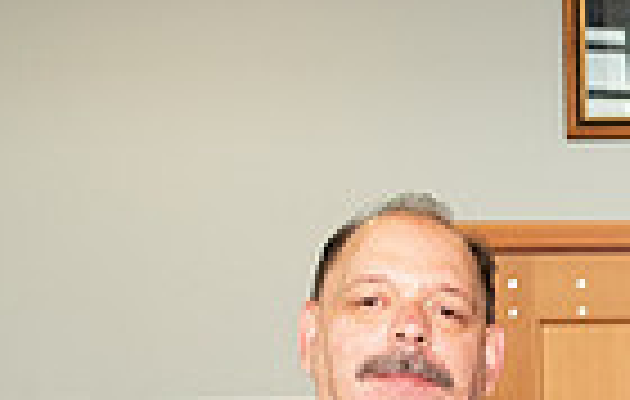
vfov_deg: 9.6
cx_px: 1120
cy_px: 642
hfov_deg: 13.9
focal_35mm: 134
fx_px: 2312
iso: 1000
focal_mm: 29
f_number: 6.3
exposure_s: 1/60
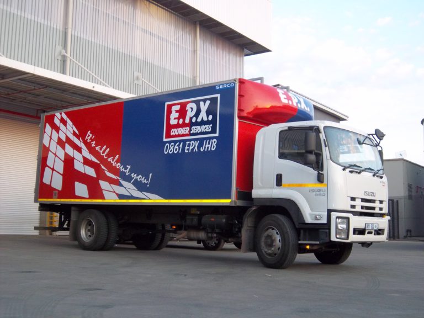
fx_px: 576
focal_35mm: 47
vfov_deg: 30.9
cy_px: 159
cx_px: 212
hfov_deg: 40.4
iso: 160
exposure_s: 1/80
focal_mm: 8.3
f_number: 4.58
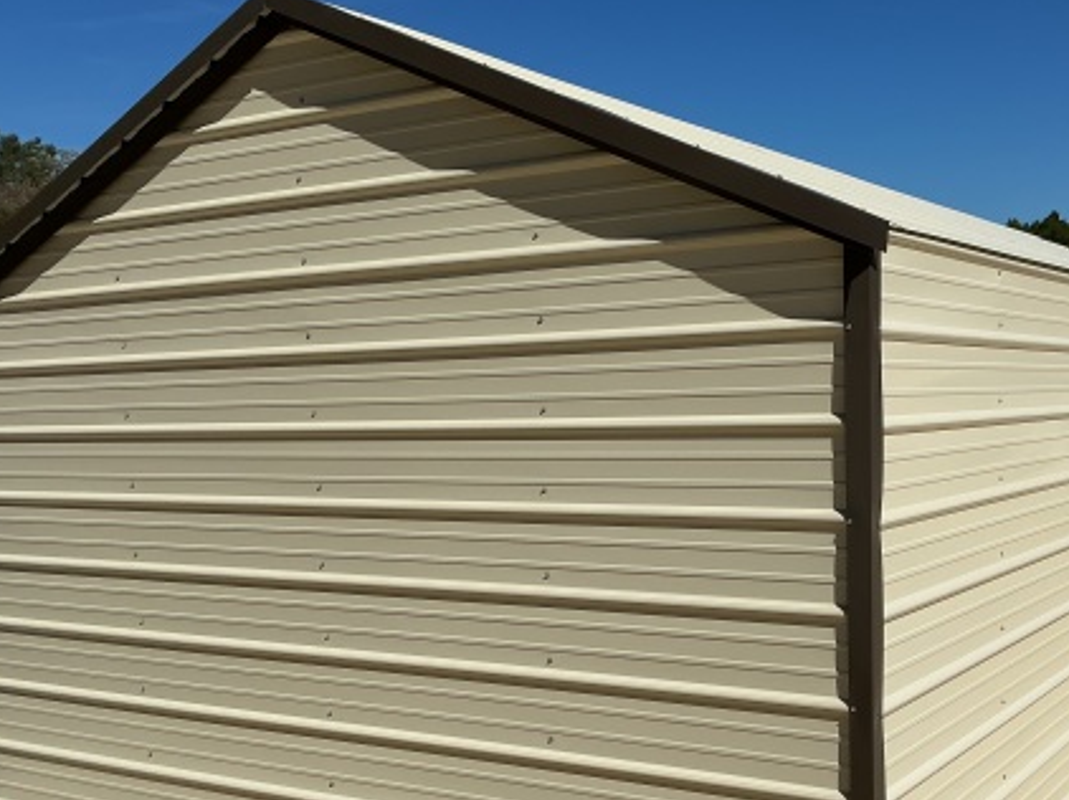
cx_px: 671
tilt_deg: -8.1
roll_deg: +2.3
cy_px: 532
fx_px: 1358
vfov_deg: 32.6
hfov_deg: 42.6
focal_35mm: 44
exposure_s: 1/5263
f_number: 1.8
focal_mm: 3
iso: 25
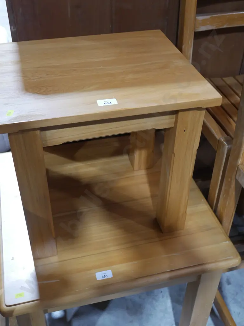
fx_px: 376
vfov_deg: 46.8
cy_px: 163
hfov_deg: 36.0
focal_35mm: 40
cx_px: 122
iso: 1600
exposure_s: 1/60
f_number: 4.5
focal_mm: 20
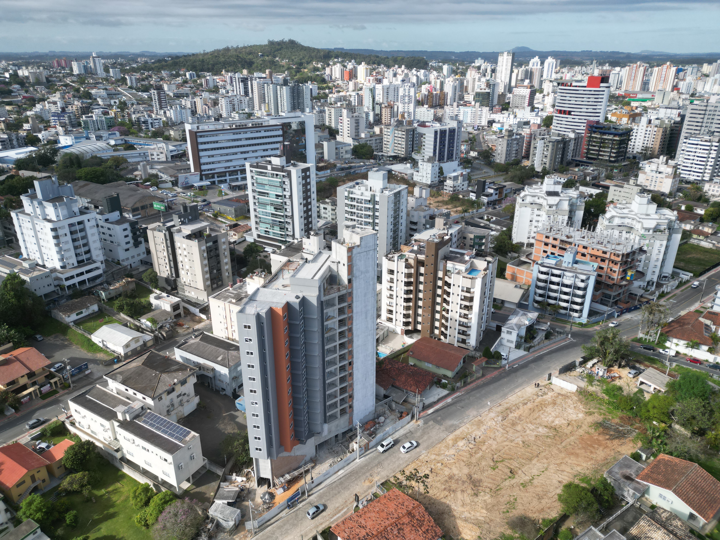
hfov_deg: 71.6
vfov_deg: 56.8
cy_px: 270
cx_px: 360
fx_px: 499
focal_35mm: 24
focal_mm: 6.72
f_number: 1.7
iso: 150
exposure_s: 1/2500
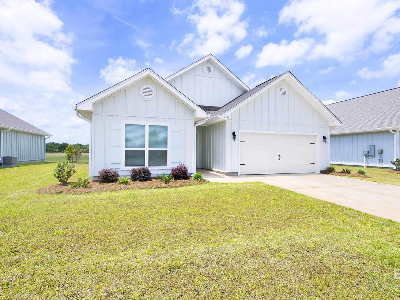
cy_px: 145
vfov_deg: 69.9
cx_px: 209
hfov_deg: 86.0
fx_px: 214
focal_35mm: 19
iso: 400
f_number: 11
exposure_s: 1/400
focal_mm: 16.5
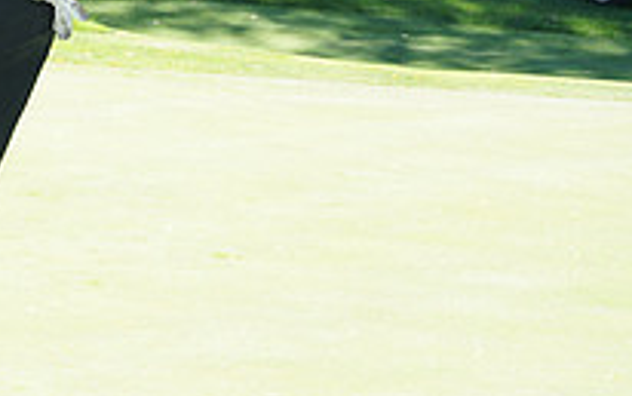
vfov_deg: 6.5
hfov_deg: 10.3
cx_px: -67
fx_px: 3464
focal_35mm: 201
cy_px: 127
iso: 200
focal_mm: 70
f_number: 7.1
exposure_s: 1/200
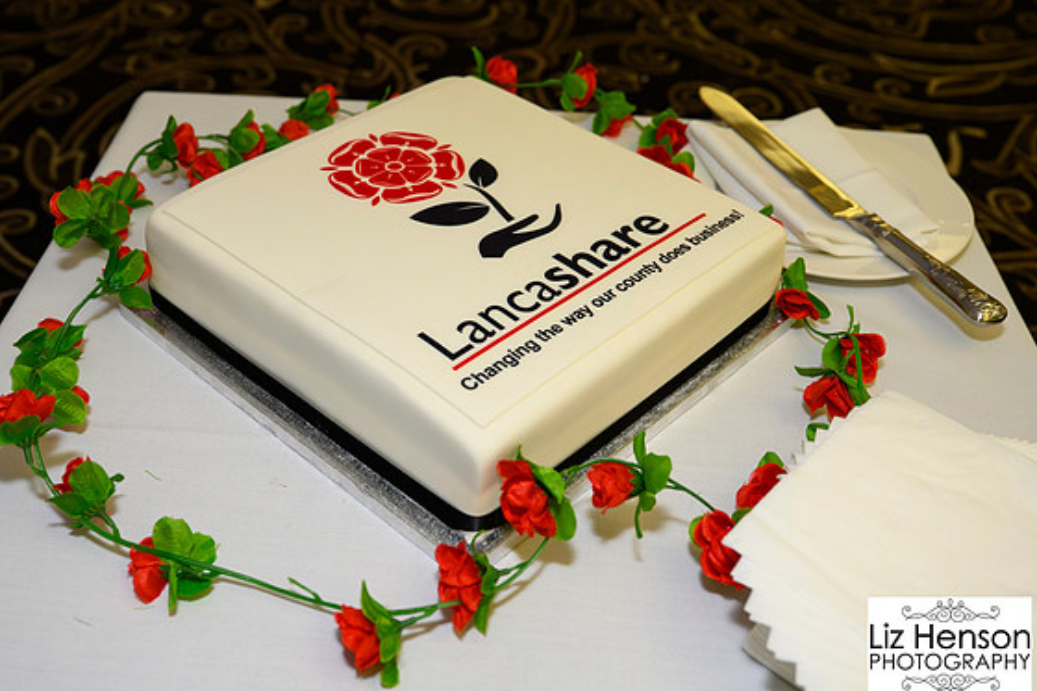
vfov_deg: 31.8
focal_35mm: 42
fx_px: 1209
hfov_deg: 46.4
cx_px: 495
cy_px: 279
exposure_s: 1/160
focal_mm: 32.5
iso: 2200
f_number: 4
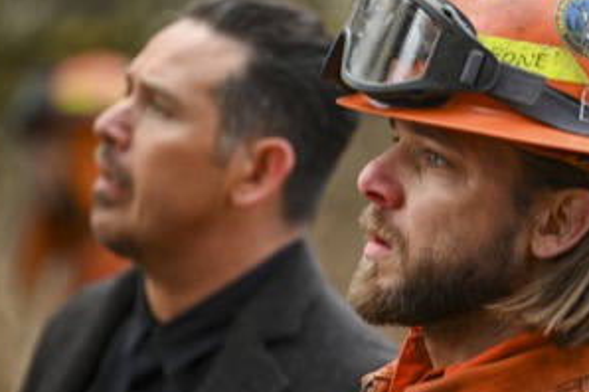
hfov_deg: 7.2
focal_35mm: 285
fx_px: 4658
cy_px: 180
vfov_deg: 4.8
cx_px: 466
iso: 400
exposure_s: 1/800
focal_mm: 170
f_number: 2.8
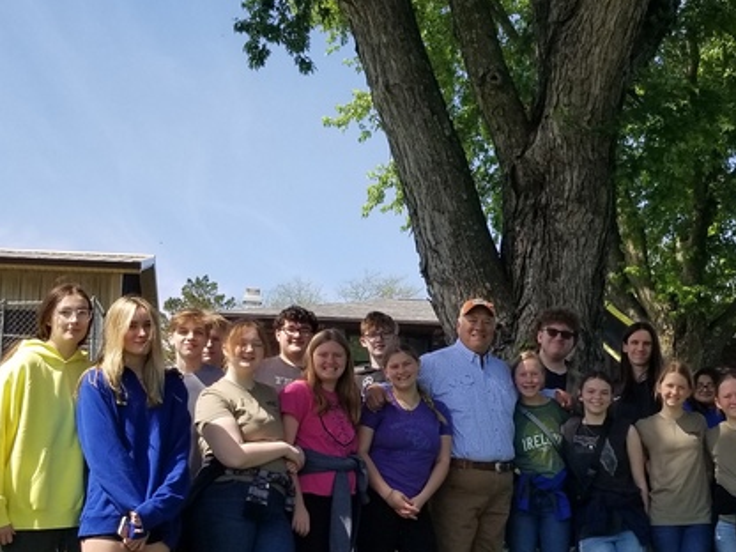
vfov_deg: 22.9
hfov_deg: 30.1
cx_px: 481
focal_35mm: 64
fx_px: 1361
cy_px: 336
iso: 50
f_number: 1.7
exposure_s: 1/1800
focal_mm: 4.3
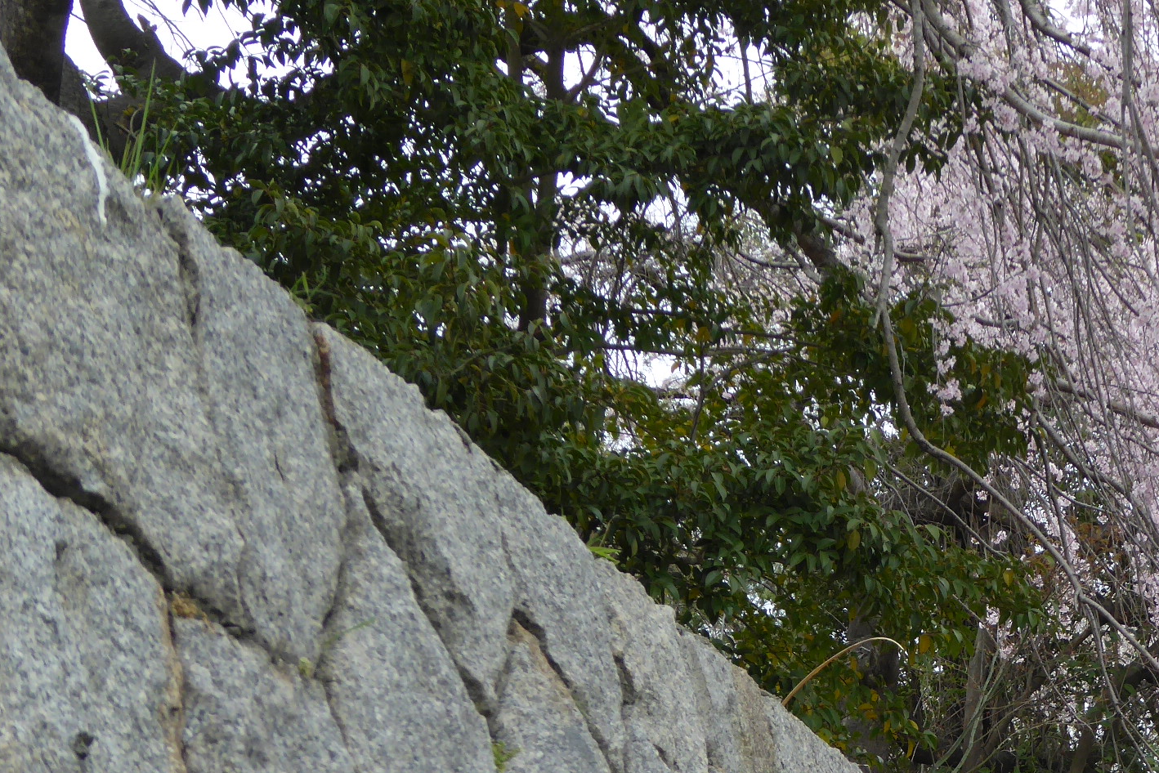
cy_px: 719
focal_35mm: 107
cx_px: 947
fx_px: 3445
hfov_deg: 18.9
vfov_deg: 12.7
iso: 100
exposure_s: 1/125
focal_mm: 9.6
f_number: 4.1
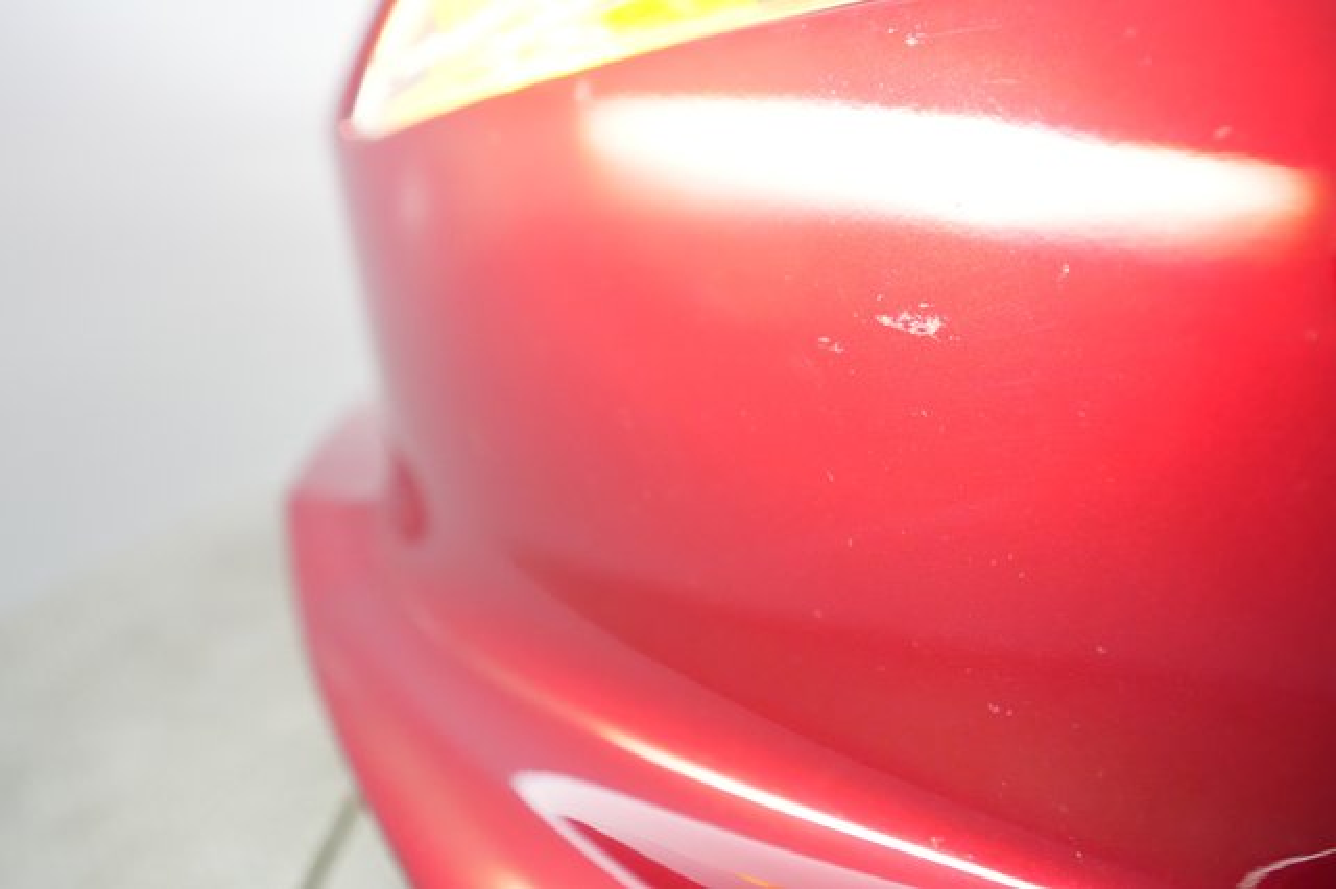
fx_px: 1039
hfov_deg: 65.5
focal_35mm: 28
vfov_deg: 46.4
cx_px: 668
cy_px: 444
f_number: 4.5
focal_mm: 28
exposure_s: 1/100
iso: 8000
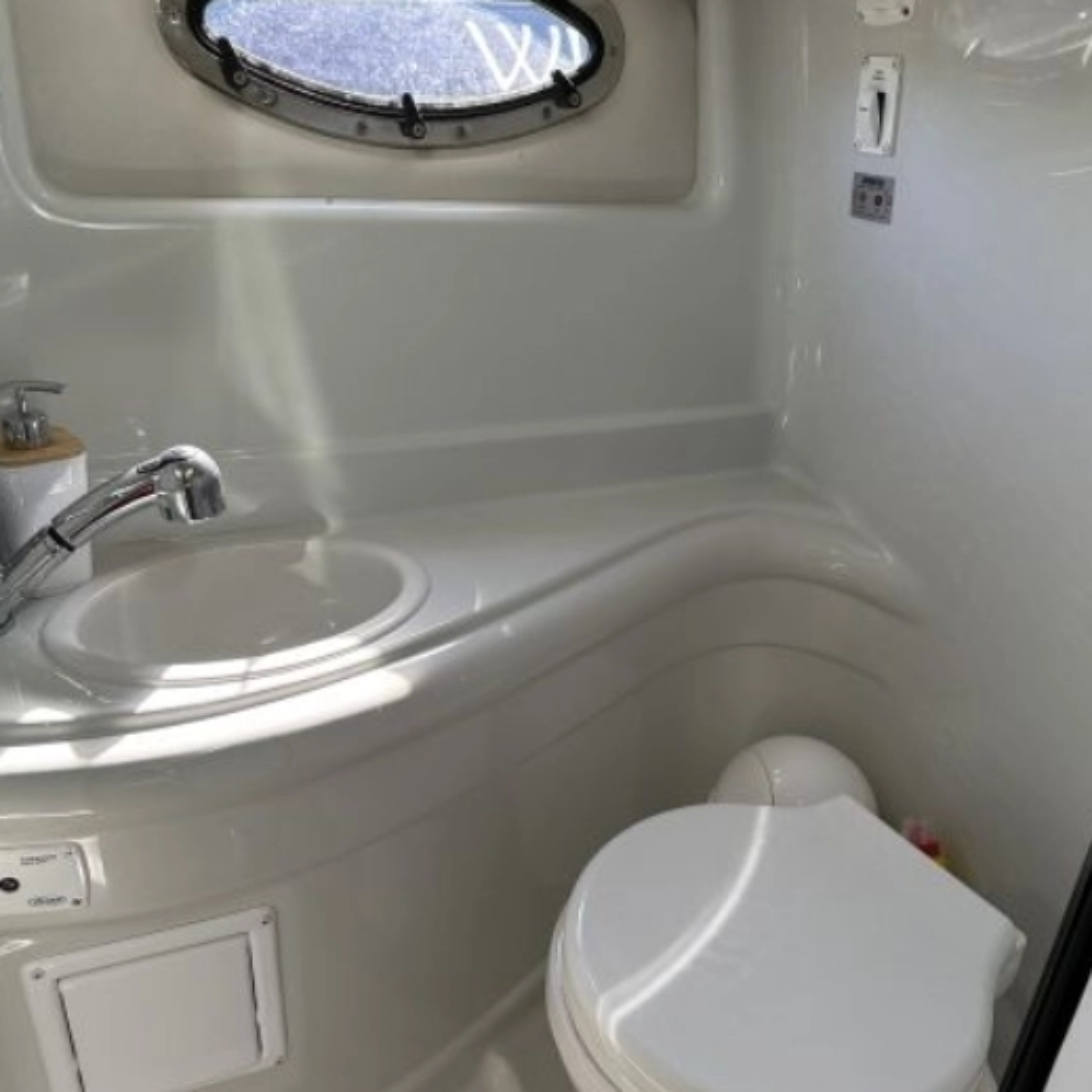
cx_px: 566
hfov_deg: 54.0
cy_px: 633
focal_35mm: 30
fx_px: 1071
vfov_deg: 53.8
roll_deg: -3.7
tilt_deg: -28.9
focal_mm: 6.86
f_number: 1.78
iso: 200
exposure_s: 1/121
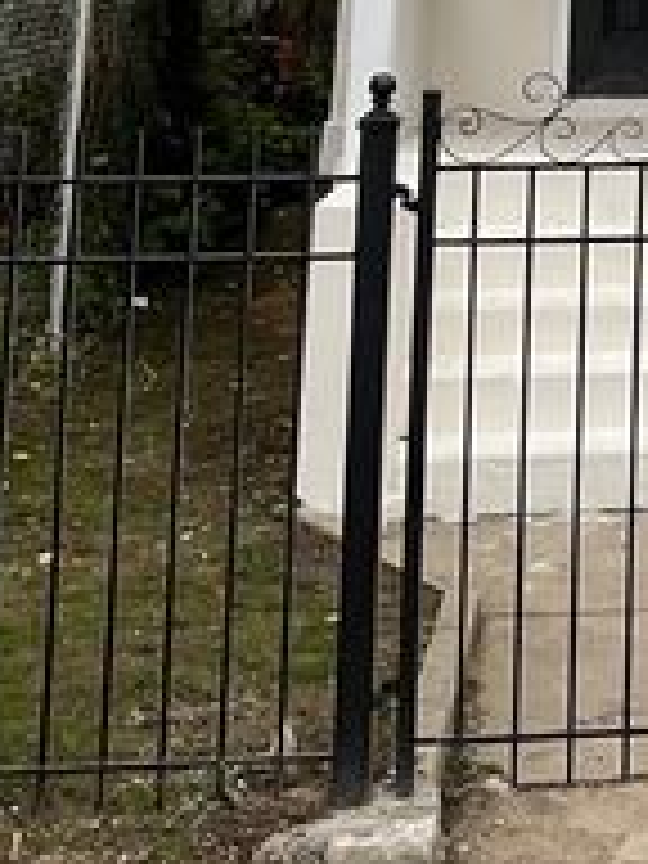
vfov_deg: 18.0
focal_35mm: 101
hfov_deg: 13.4
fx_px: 2521
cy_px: -304
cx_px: 1116
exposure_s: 1/212
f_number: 1.8
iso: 16
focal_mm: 3
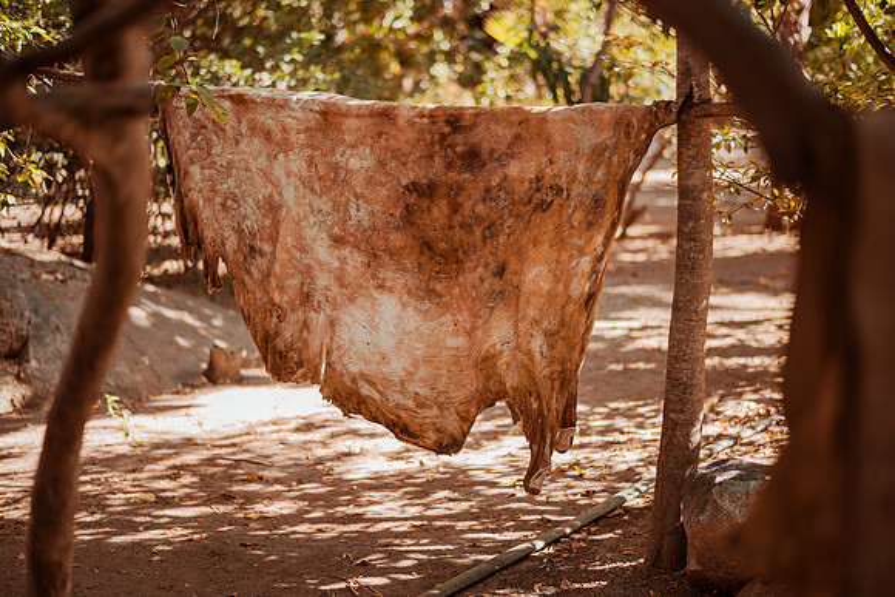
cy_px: 298
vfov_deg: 23.4
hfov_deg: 34.5
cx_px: 448
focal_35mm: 58
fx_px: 1442
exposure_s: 1/500
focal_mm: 58
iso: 125
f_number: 1.4
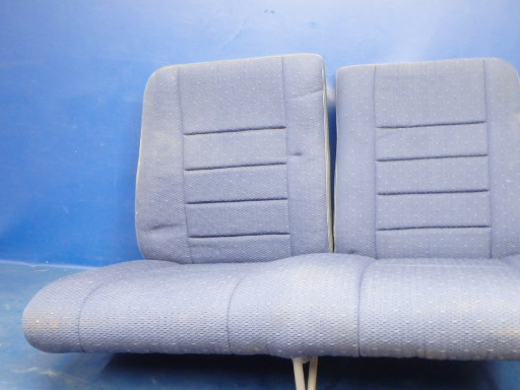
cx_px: 321
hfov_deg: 52.1
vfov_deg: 40.5
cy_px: 234
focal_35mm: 35
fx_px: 526
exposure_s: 1/13
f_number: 3.9
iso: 800
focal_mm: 5
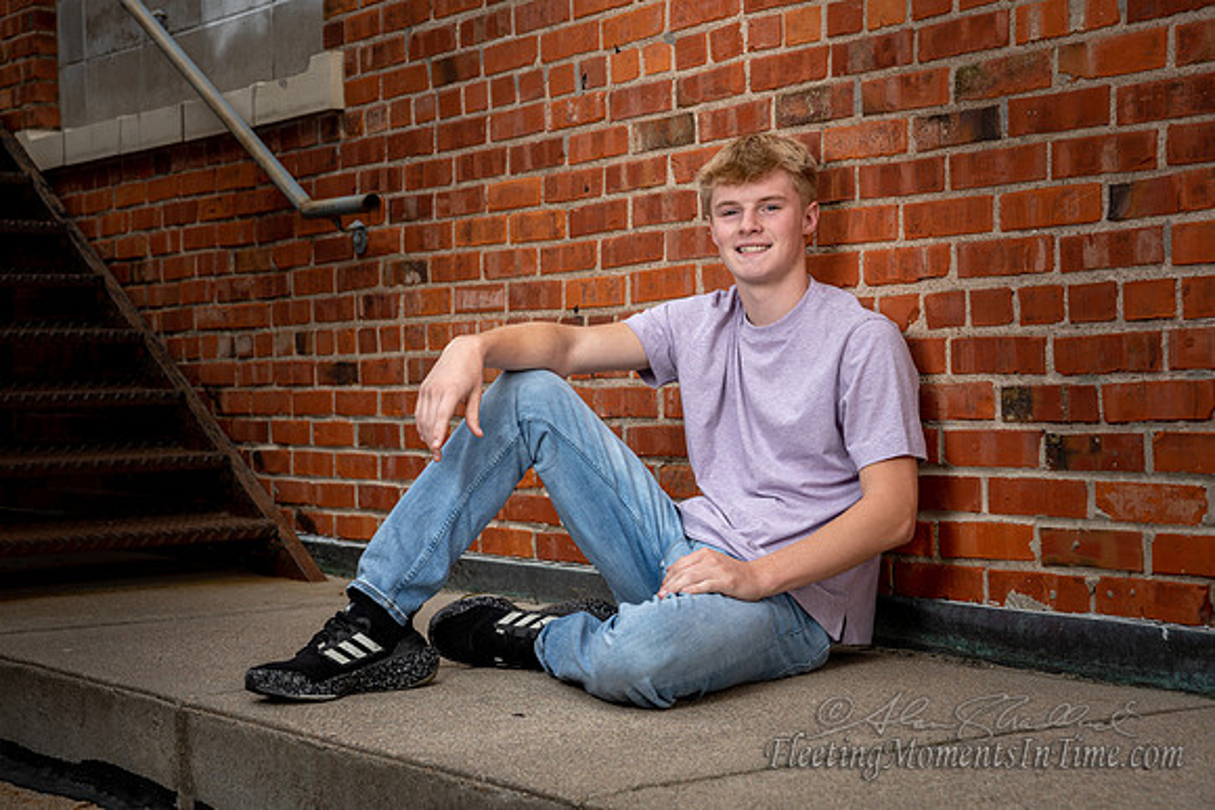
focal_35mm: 70
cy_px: 405
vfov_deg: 19.5
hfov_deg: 28.8
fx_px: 2363
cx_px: 608
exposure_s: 1/160
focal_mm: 70
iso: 100
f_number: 6.3
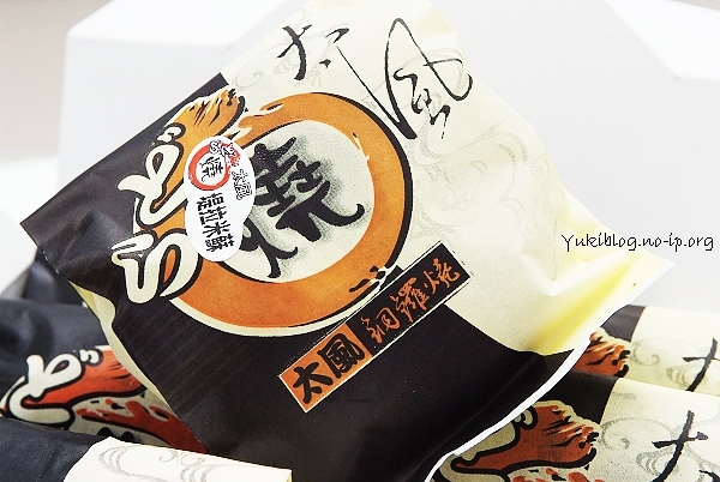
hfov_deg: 24.2
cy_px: 241
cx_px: 360
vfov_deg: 16.3
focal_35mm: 84
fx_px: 1682
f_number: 8
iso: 800
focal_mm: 56
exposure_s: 1/60
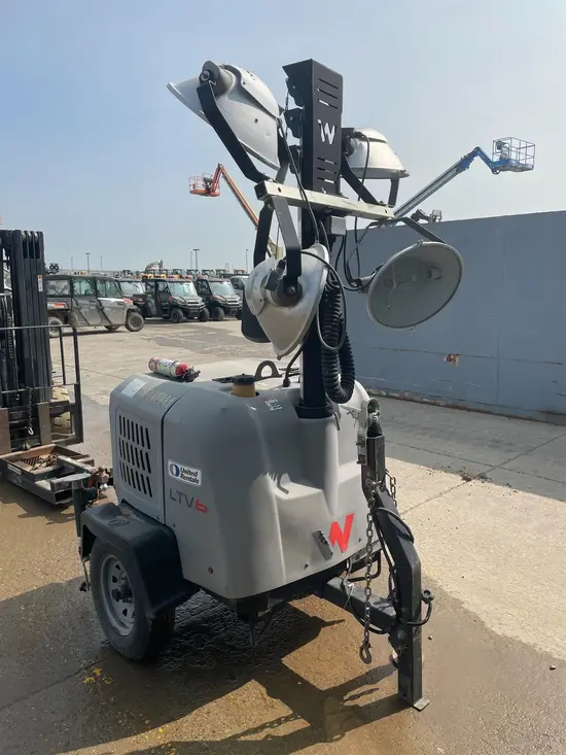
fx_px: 567
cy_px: 378
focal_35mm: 26
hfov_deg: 53.1
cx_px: 283
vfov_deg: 67.3
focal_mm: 4.2
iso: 32
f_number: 1.6
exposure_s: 1/4132
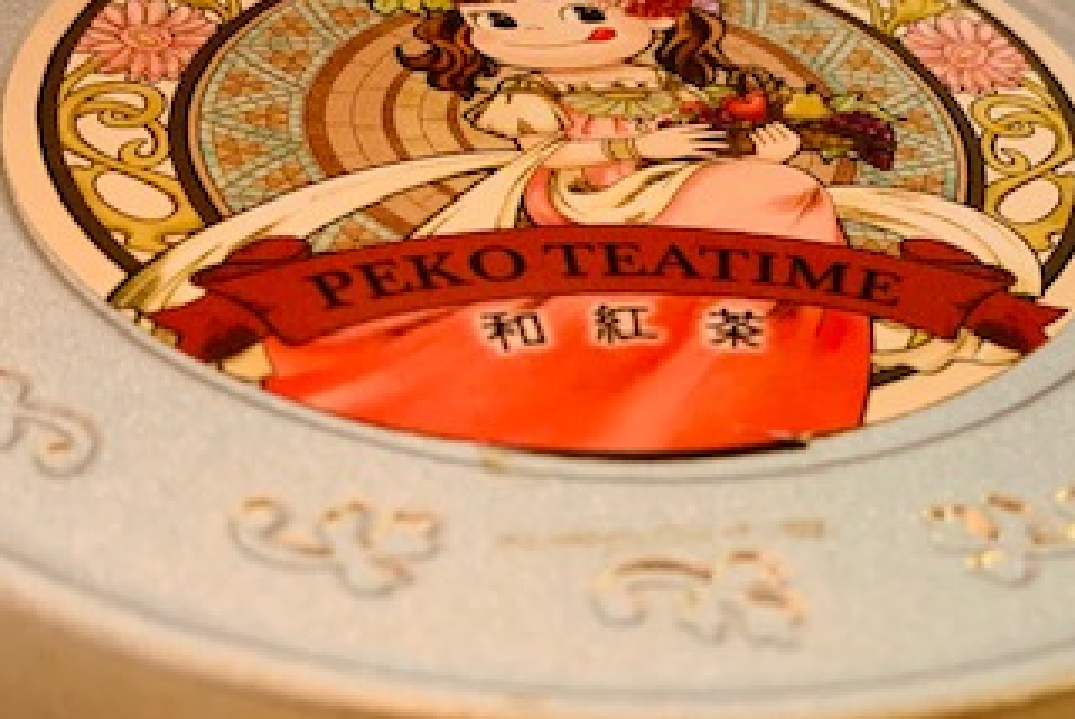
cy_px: 470
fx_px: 1614
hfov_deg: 36.7
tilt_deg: -40.3
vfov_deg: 25.0
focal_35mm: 54
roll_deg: -6.5
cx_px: 658
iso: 200
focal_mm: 4.25
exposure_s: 1/50
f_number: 1.8
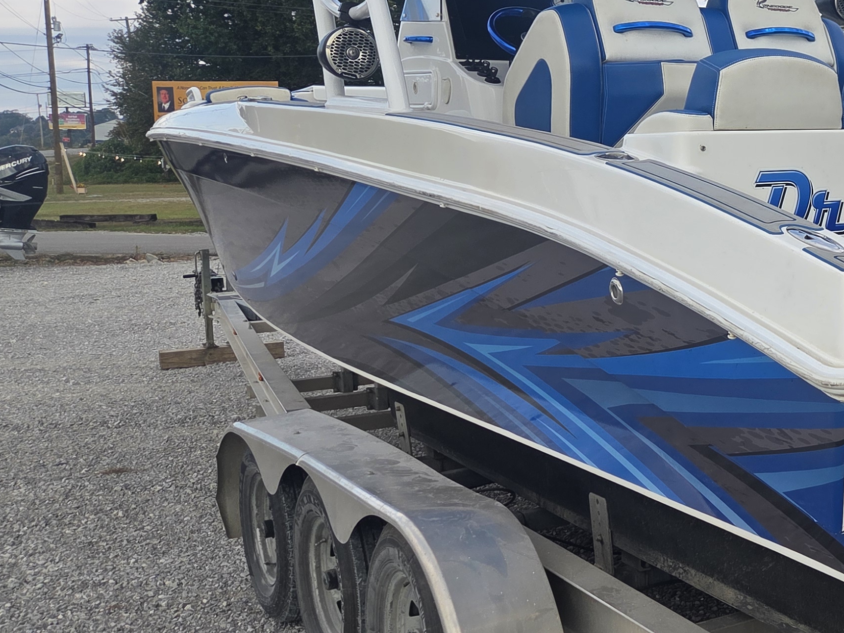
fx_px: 1317
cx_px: 954
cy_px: 278
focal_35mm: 54
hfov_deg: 31.1
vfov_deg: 27.0
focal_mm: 5.4
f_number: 1.8
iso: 80
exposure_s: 1/1904
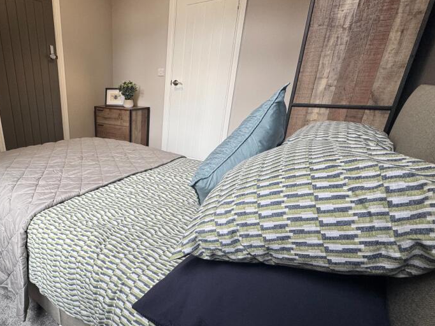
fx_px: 264
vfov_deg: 63.1
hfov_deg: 74.9
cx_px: 124
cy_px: 187
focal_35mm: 21
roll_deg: +0.5
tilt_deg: -21.7
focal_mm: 2.22
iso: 160
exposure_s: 1/100
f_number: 2.2
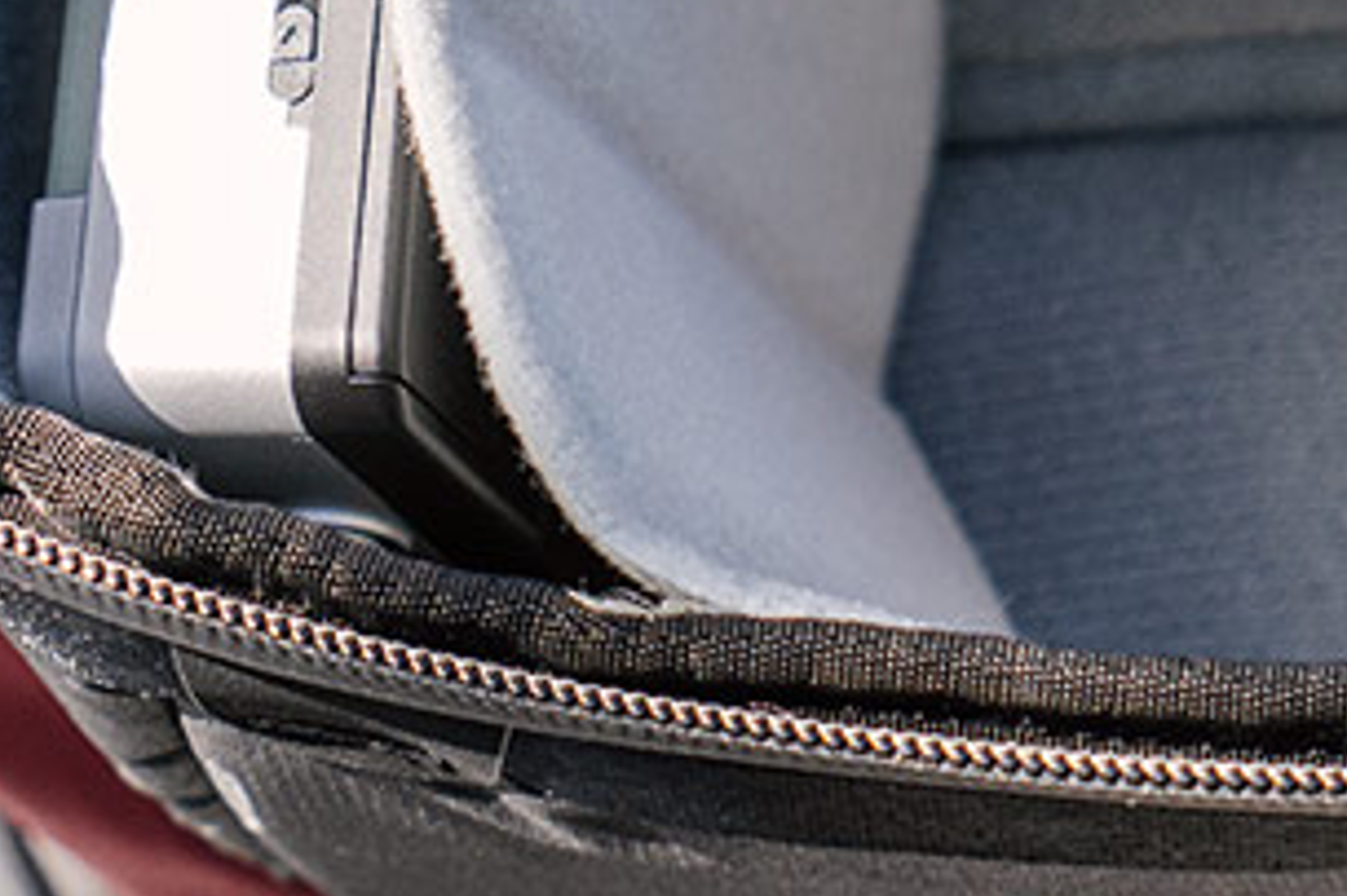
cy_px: -93
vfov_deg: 7.5
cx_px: 1250
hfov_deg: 11.3
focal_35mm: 181
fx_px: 6768
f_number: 4.5
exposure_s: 1/640
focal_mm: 46
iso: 320
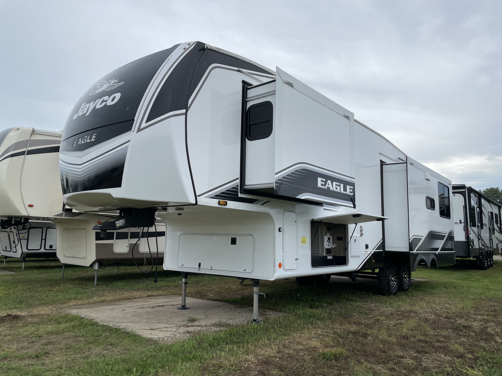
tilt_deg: +10.1
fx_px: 377
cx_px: 251
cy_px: 188
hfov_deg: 67.3
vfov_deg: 53.1
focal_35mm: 26
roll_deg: -0.6
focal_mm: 4.2
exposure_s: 1/2451
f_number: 1.6
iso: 32
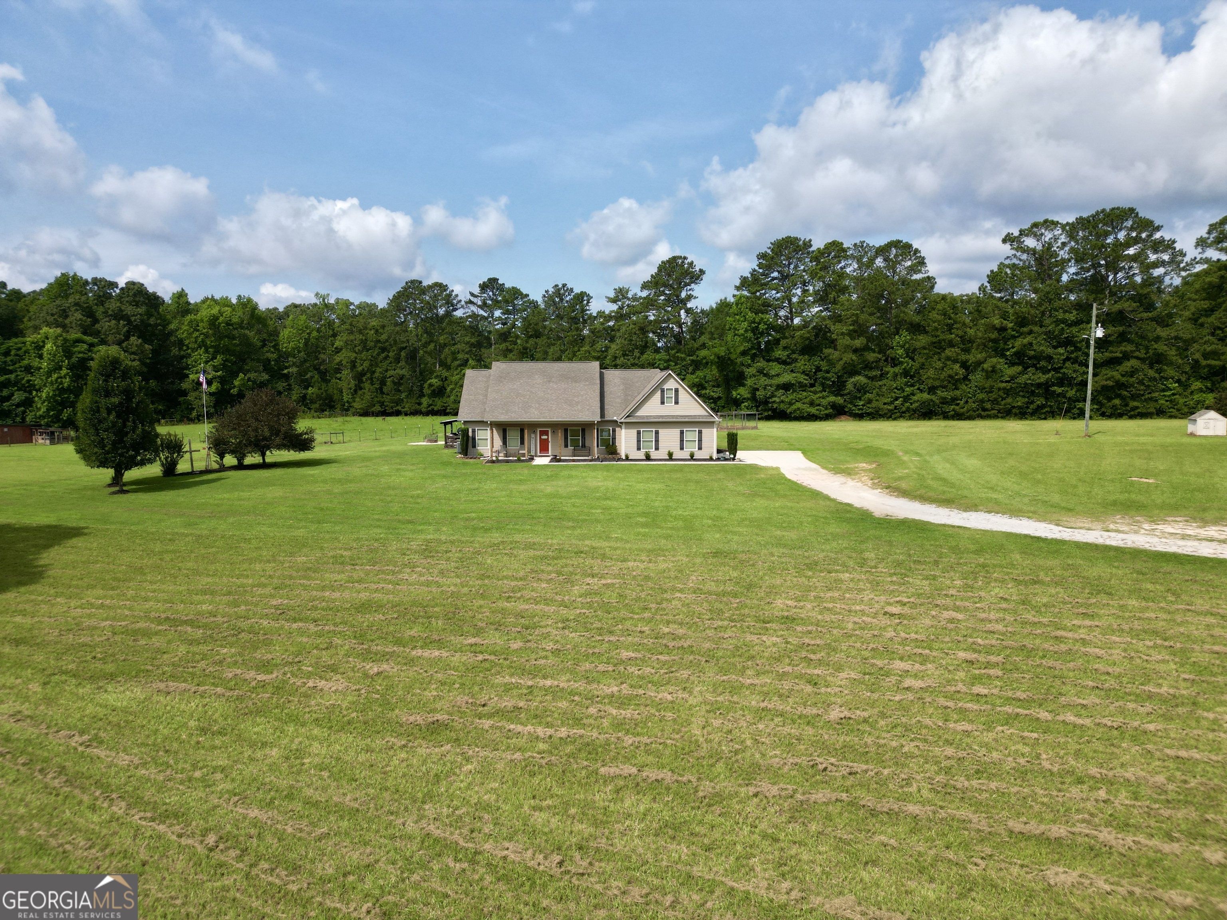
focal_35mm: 24
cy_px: 460
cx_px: 614
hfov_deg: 71.6
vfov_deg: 56.8
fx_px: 851
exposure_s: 1/3200
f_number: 1.7
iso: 100
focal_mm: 6.72
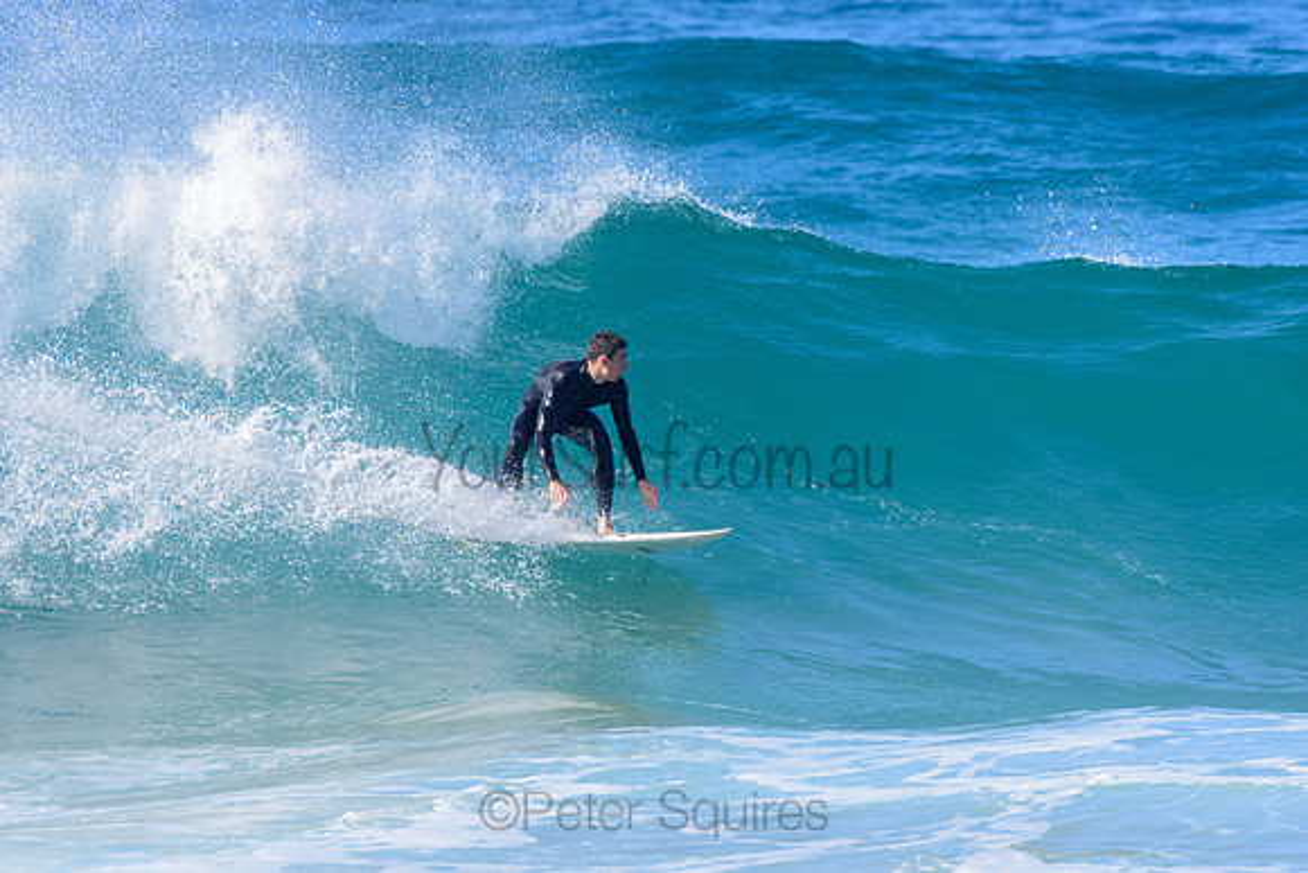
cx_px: 654
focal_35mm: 750
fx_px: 27255
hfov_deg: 2.7
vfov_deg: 1.8
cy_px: 436
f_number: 5.6
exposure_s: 1/2000
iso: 450
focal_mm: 500
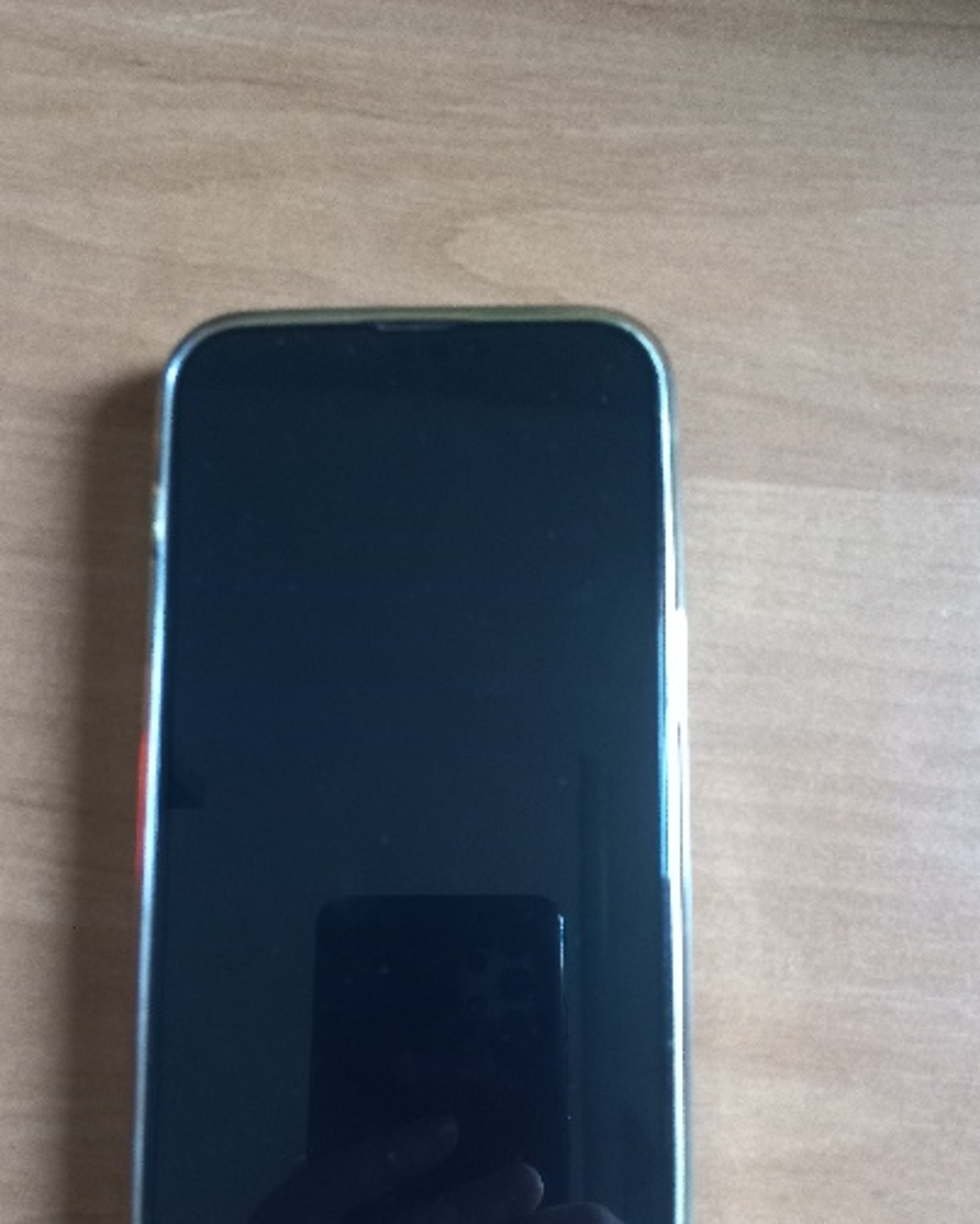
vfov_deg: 50.6
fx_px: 1268
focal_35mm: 35
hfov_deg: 42.2
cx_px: 473
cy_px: 817
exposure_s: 1/25
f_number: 1.8
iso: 800
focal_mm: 4.6
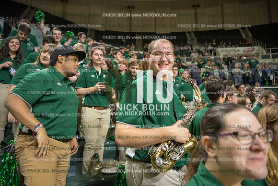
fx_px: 185
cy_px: 93
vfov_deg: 53.2
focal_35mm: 24
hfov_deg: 73.7
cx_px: 139
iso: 2500
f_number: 2.8
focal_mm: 24
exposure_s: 1/400
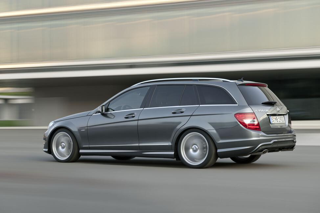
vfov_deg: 20.6
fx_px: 587
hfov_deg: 30.5
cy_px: 106
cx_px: 160
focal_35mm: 66
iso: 50
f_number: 8
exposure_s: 10
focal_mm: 66
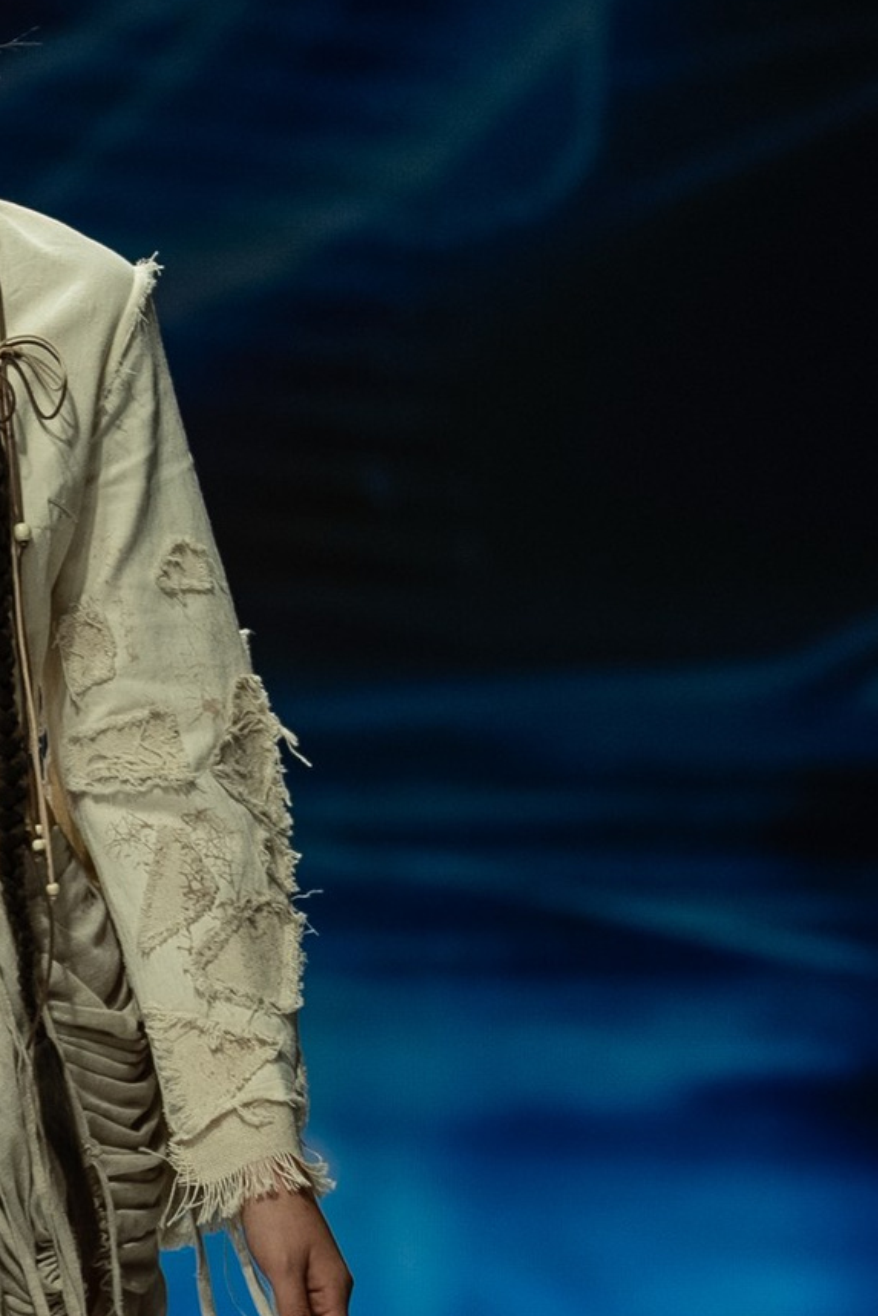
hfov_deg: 1.5
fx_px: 32690
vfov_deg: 2.3
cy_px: 1059
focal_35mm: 894
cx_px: -1060
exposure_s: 1/250
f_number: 3.2
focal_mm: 200
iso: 200
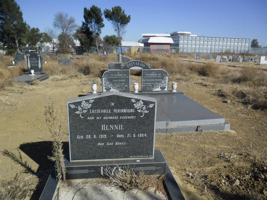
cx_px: 134
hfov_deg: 65.3
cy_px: 100
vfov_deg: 51.4
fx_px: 208
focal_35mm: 27
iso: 80
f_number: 9
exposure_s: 1/215
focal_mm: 4.9
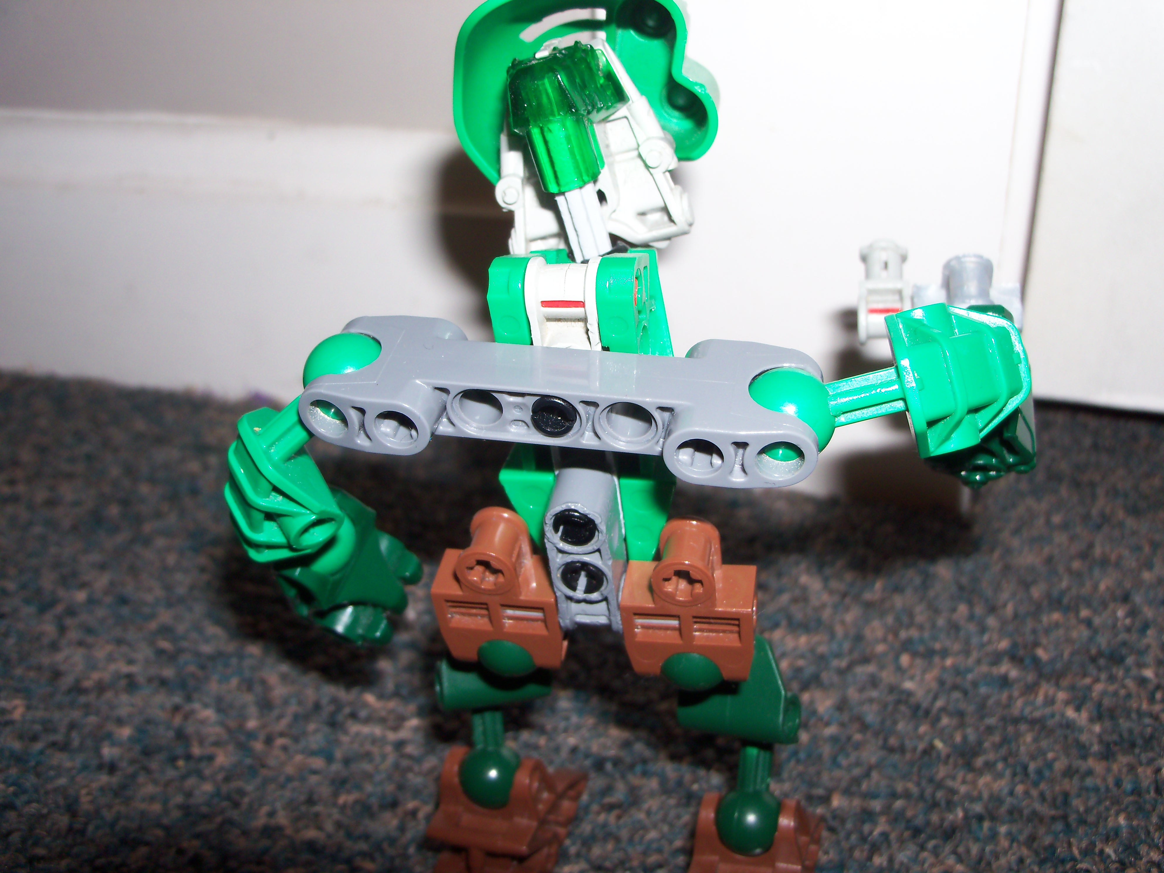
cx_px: 582
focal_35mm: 35
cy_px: 436
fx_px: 1177
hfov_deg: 52.6
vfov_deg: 40.7
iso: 64
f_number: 3
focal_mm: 6.3
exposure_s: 1/30
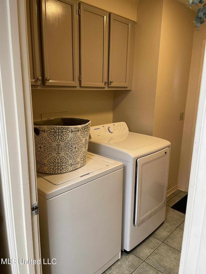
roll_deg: -0.6
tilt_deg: -13.2
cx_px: 103
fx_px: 206
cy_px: 137
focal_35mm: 26
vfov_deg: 67.3
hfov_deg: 53.1
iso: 200
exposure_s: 1/60
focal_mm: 4.2
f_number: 1.6
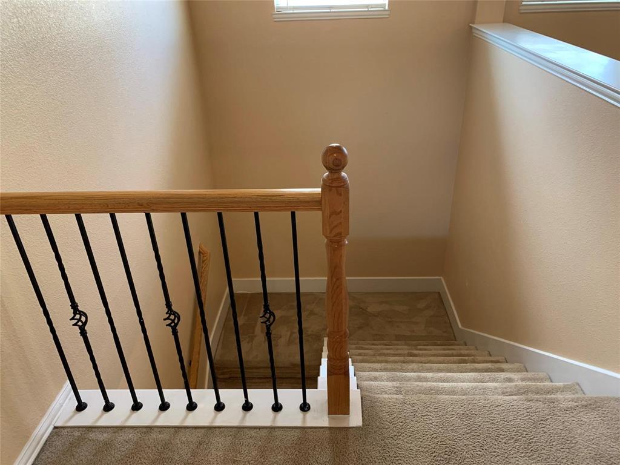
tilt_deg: -28.8
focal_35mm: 26
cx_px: 310
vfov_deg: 53.1
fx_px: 466
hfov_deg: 67.3
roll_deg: +2.4
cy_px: 232
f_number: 1.8
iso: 125
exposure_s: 1/60
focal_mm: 4.25
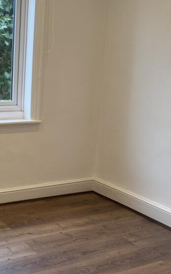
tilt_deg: -11.7
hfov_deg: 25.6
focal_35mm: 47
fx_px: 351
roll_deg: -1.4
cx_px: -12
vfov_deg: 42.6
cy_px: 141
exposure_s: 1/100
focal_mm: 6.76
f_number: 1.78
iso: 200
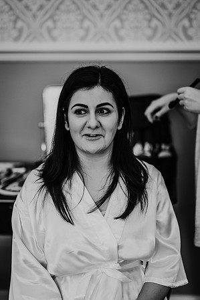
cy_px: 150
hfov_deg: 16.0
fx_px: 710
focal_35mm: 85
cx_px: 100
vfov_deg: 23.9
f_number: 1.8
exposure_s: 1/160
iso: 900
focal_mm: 85
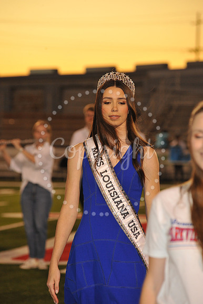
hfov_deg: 6.9
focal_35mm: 200
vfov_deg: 10.3
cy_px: 152
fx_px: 1694
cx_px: 102
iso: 1600
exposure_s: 1/125
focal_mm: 200
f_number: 7.1
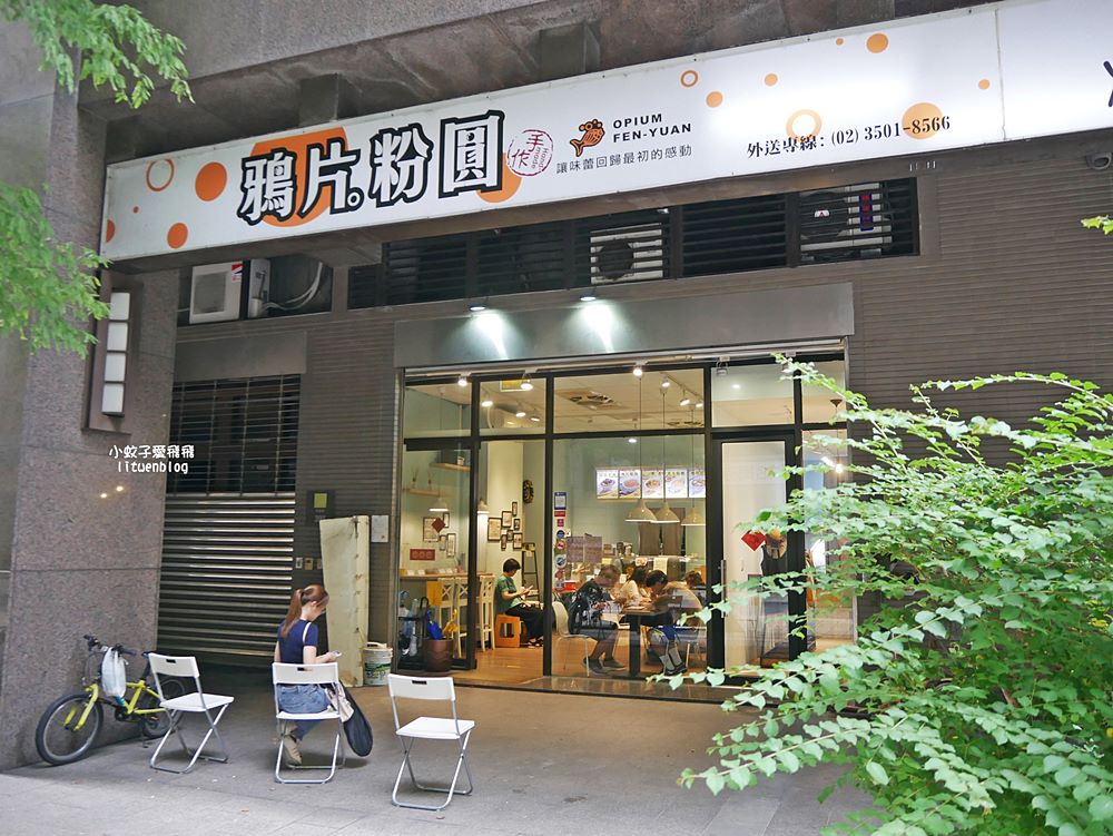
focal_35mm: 28
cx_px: 556
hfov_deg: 63.4
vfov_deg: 49.8
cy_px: 418
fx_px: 901
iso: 800
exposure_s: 1/60
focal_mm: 14
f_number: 3.5
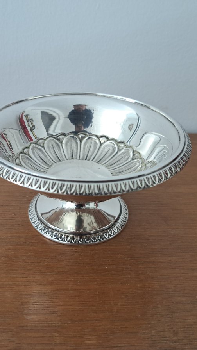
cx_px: 72
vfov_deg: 56.6
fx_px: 325
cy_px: 175
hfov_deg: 33.5
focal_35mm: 35
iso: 100
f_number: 1.8
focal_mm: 5.23
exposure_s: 1/50
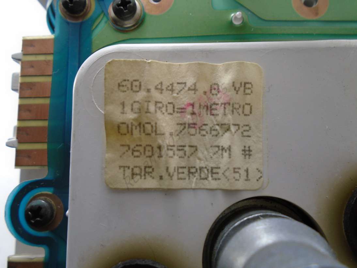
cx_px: 178
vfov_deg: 53.0
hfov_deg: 67.3
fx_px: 268
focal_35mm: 26
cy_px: 134
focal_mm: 4.6
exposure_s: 1/50
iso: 100
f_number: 3.2
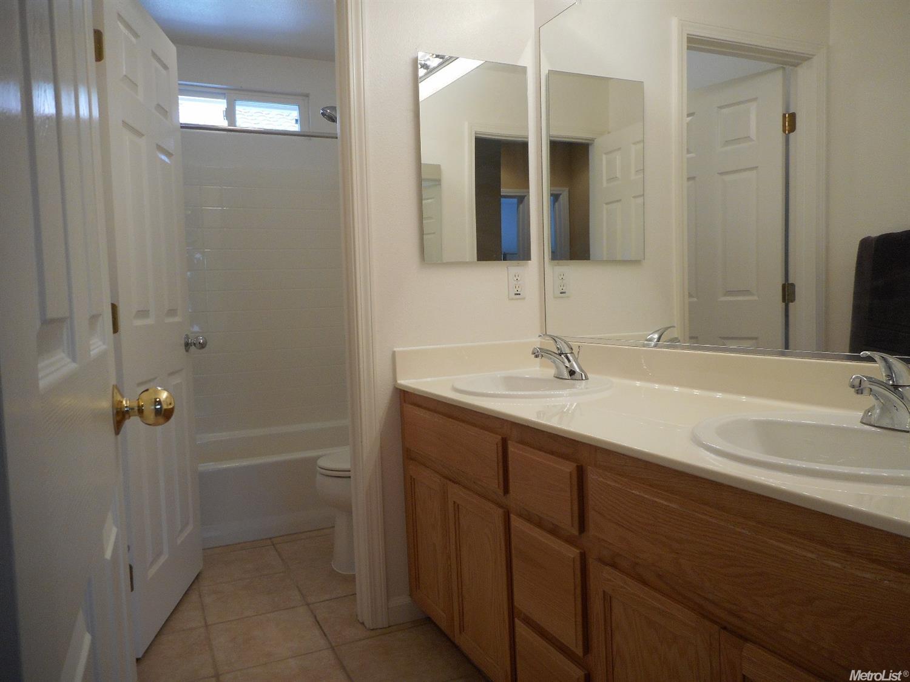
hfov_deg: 69.4
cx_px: 455
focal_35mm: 25
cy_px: 341
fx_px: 657
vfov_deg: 54.9
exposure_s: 1/30
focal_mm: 4.5
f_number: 3.7
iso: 140
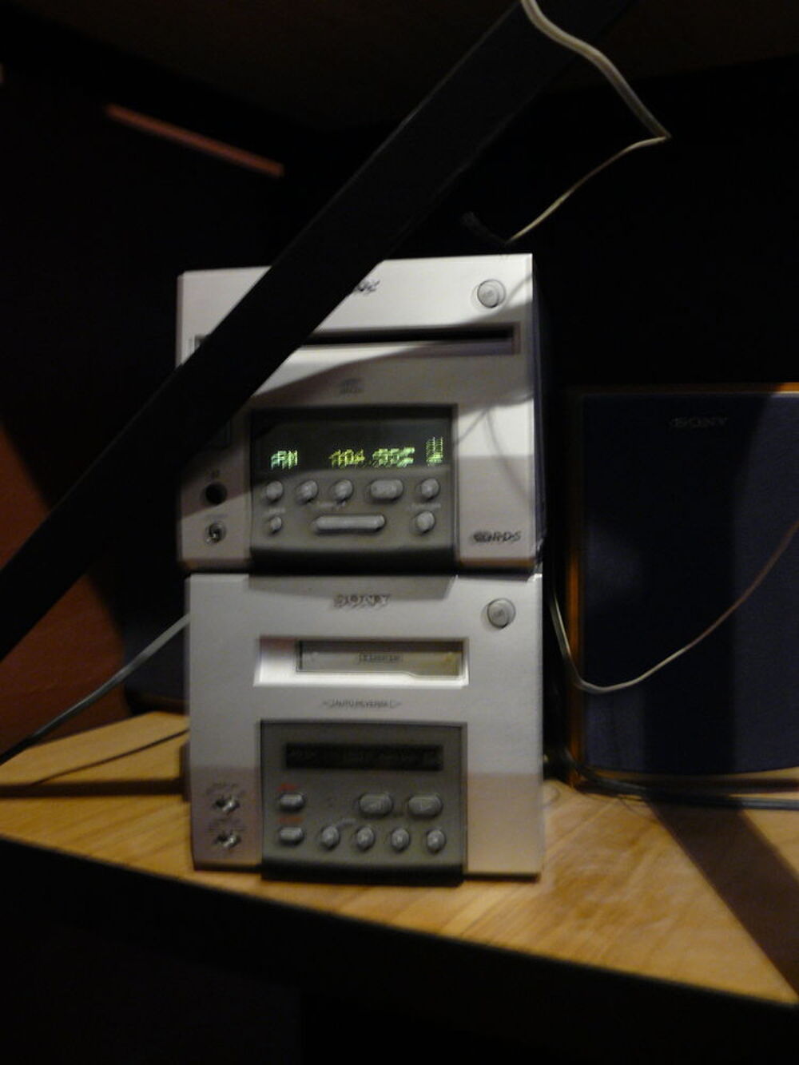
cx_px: 400
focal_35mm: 36
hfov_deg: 39.7
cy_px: 532
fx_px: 1108
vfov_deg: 51.4
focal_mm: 6
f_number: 2.8
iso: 200
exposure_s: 1
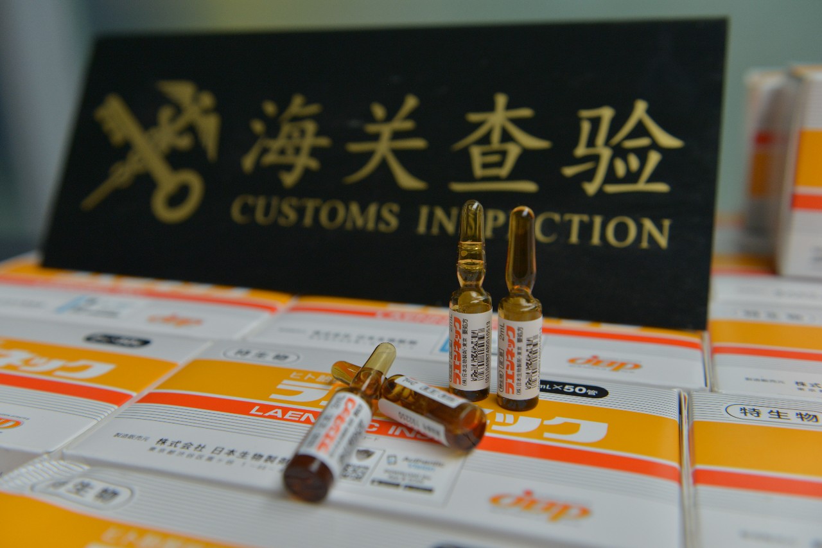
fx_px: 799
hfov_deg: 54.4
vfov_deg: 37.8
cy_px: 274
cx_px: 411
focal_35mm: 35
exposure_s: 1/80
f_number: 4
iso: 800
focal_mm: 35
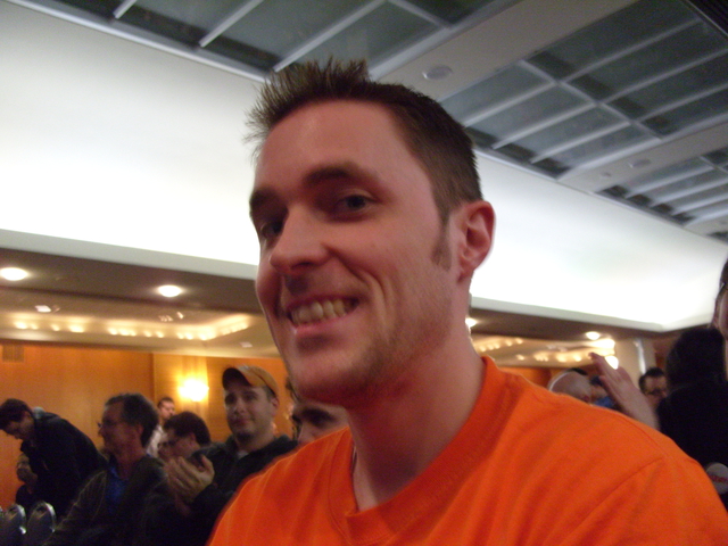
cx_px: 364
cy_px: 273
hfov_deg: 52.6
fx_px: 736
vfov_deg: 40.7
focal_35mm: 35
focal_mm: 7.8
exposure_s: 1/20
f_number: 2.8
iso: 400
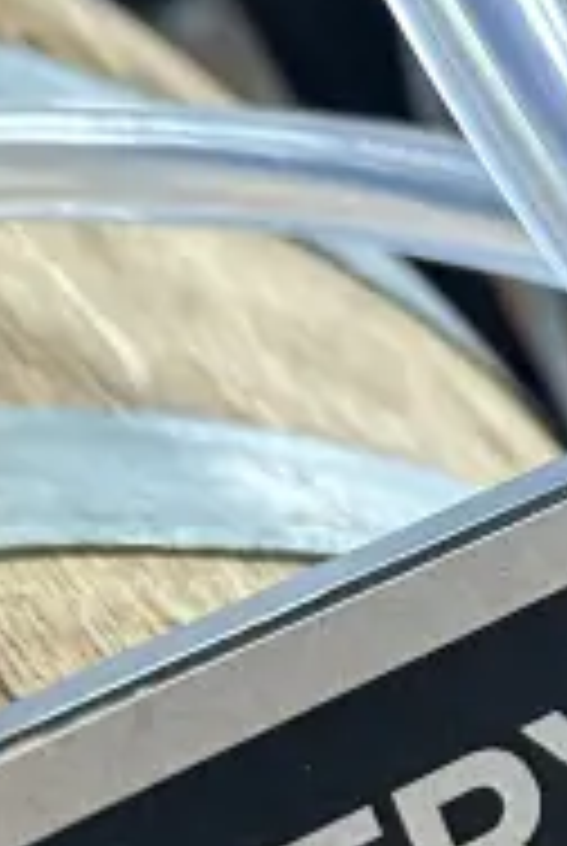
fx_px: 2495
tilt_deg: -43.9
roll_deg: -3.3
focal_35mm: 106
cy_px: 1102
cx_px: 1035
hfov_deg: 11.9
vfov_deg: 18.0
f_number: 1.78
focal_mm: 6.86
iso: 320
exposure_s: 1/60
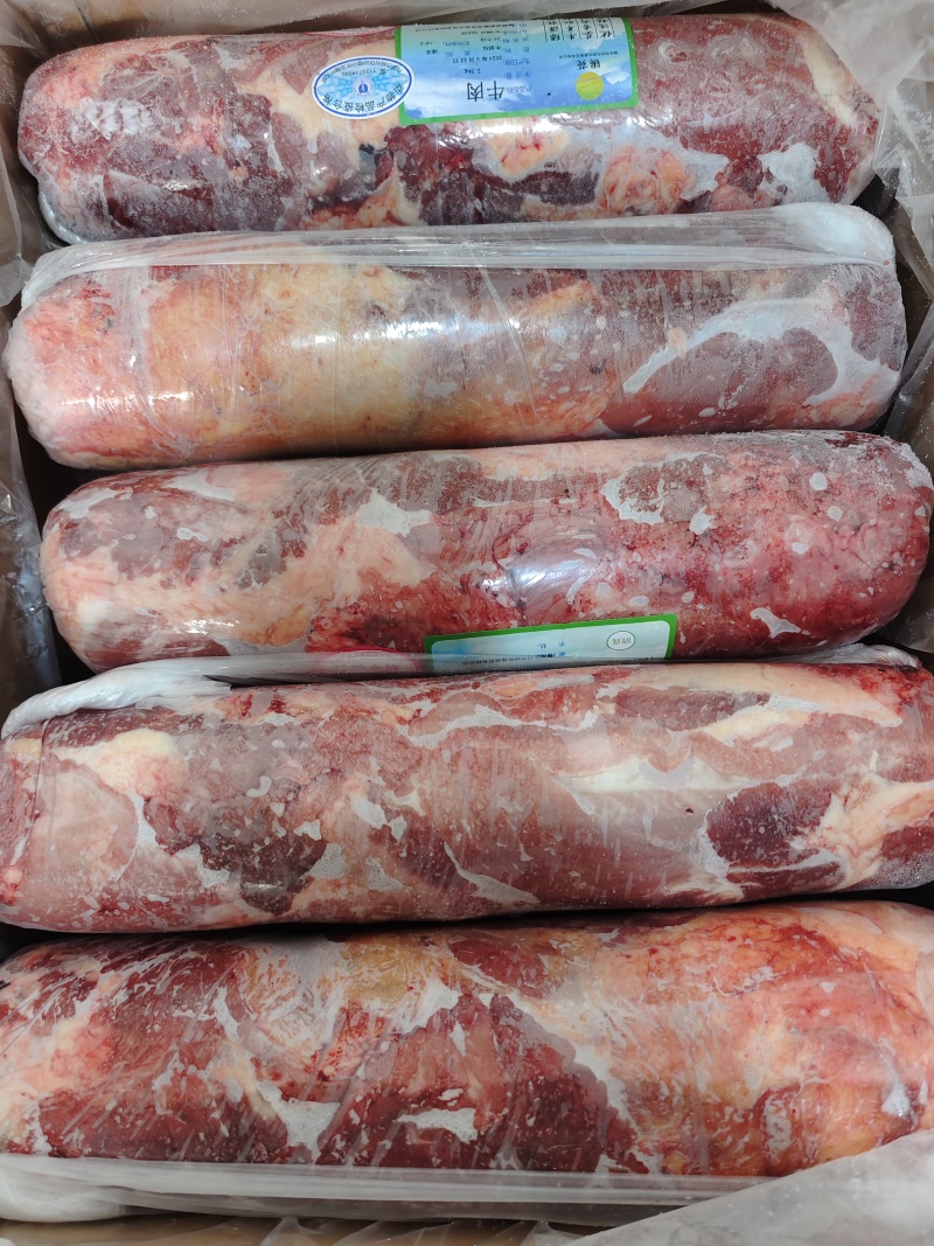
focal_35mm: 23
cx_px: 467
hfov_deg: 58.9
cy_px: 623
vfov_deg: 73.9
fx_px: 828
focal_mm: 6.51
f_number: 1.57
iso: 420
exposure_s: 1/50
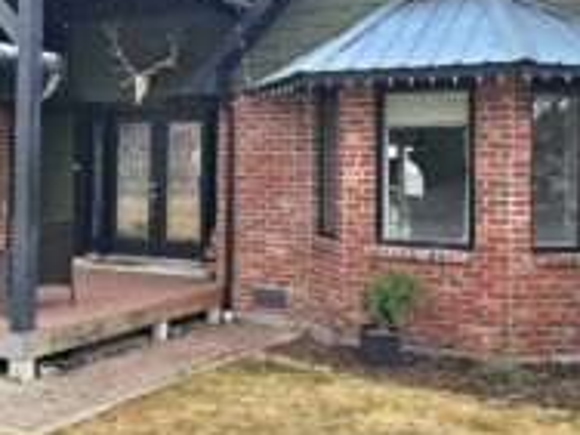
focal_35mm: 49
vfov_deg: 29.5
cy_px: 145
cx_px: 216
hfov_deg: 38.7
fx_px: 821
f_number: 1.7
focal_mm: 6.3
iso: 10
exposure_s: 1/667
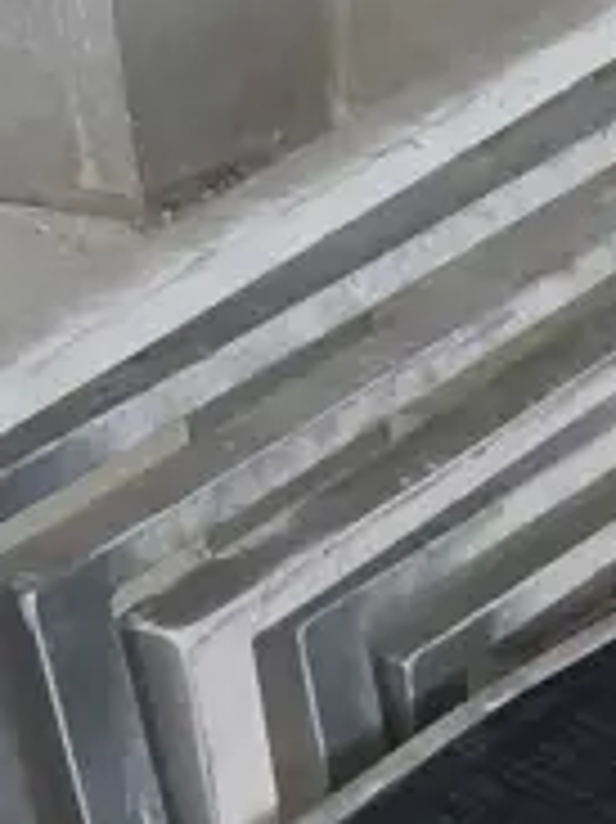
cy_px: 774
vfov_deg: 13.0
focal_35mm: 151
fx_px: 3587
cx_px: 1277
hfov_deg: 9.2
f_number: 2
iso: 200
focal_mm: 2.87
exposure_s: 1/100
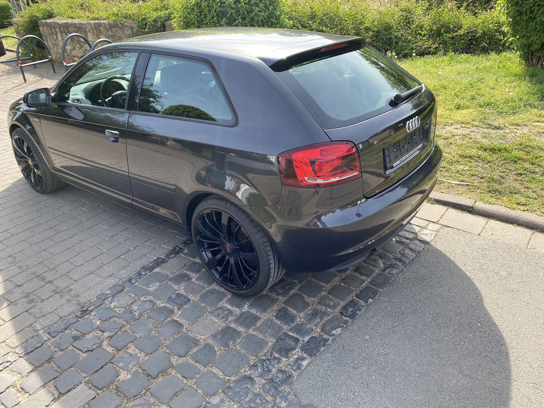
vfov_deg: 53.1
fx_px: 409
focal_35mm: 26
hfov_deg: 67.3
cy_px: 204
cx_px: 272
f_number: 1.8
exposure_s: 1/546
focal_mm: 4.25
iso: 32
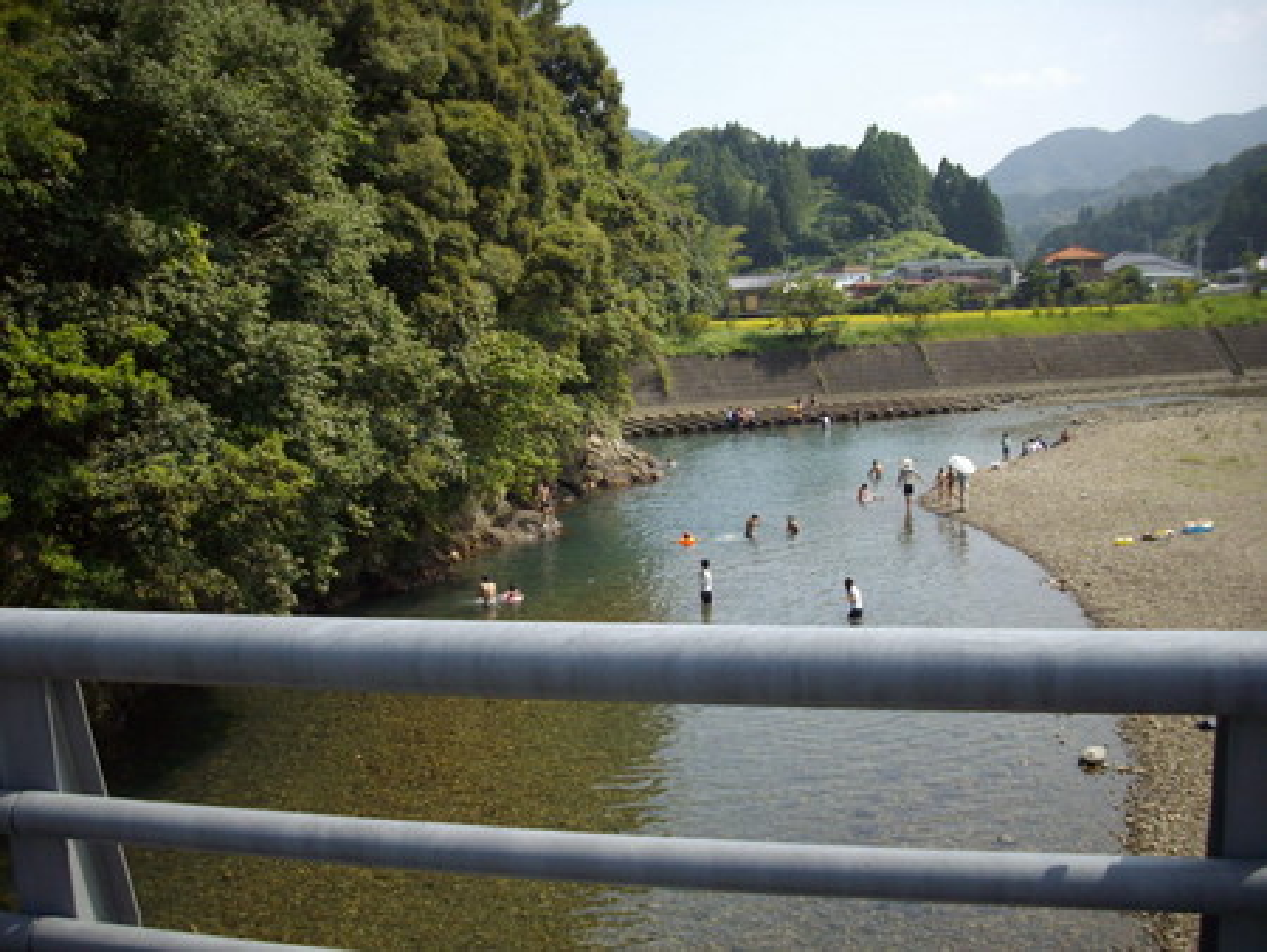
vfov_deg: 38.7
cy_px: 476
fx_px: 1355
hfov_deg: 50.1
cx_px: 634
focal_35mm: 37
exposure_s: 1/160
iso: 80
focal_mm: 6.2
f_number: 5.6
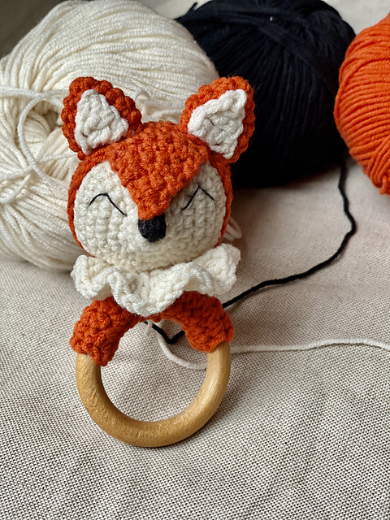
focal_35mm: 52
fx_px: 781
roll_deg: +3.2
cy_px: 260
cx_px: 195
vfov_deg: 36.8
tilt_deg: -38.2
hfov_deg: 28.0
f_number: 2
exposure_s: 1/108
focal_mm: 6
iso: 250
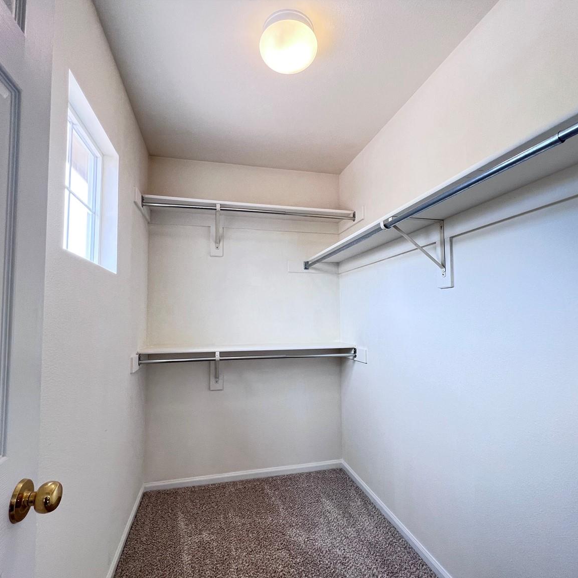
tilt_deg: +2.5
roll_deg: +0.2
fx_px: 302
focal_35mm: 16
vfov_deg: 87.4
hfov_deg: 87.4
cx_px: 289
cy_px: 300
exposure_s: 1/120
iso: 100
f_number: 1.8
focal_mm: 1.57
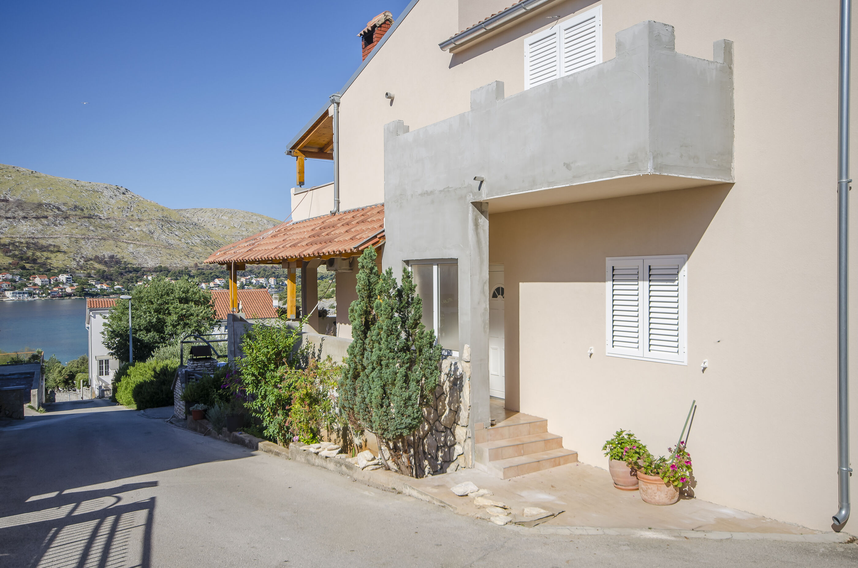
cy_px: 284
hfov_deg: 62.0
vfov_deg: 43.4
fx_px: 714
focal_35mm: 30
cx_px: 429
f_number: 8
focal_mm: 20
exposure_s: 1/320
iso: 100
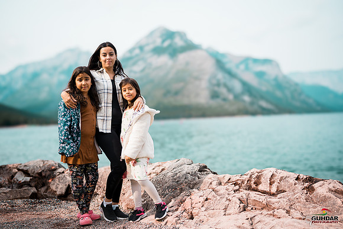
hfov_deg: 54.4
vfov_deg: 37.9
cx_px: 172
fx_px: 334
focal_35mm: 35
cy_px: 114
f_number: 1.4
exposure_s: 1/8000
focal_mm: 35
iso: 200
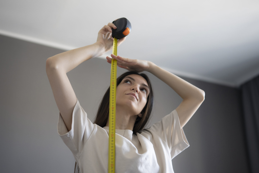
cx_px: 130
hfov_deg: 39.6
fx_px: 360
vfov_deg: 27.0
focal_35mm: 50
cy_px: 86
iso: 640
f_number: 1.8
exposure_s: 1/125
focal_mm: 50
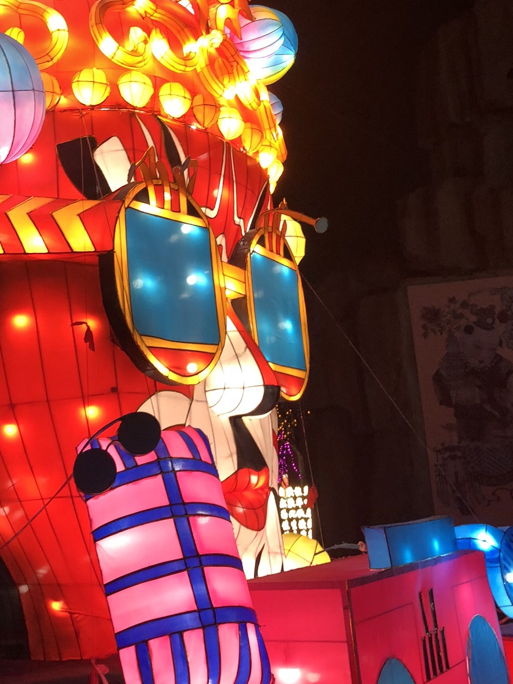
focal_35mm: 46
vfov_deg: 40.9
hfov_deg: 31.4
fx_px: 909
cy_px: 250
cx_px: 194
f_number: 1.8
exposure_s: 1/17
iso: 50
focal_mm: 4
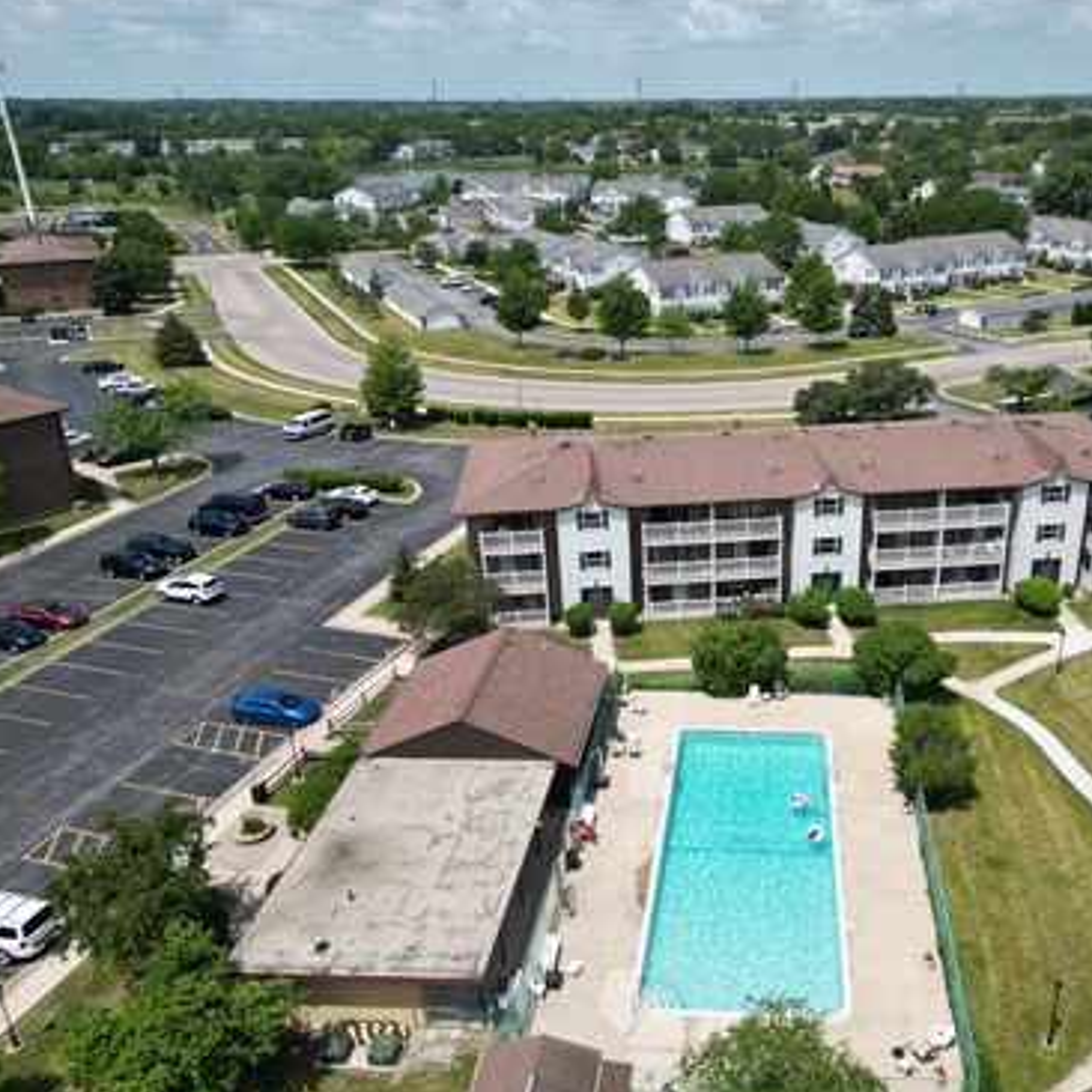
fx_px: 1035
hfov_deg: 54.6
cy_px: 542
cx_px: 719
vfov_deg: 55.6
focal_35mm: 29
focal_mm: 6.72
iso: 130
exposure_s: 1/4000
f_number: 1.7
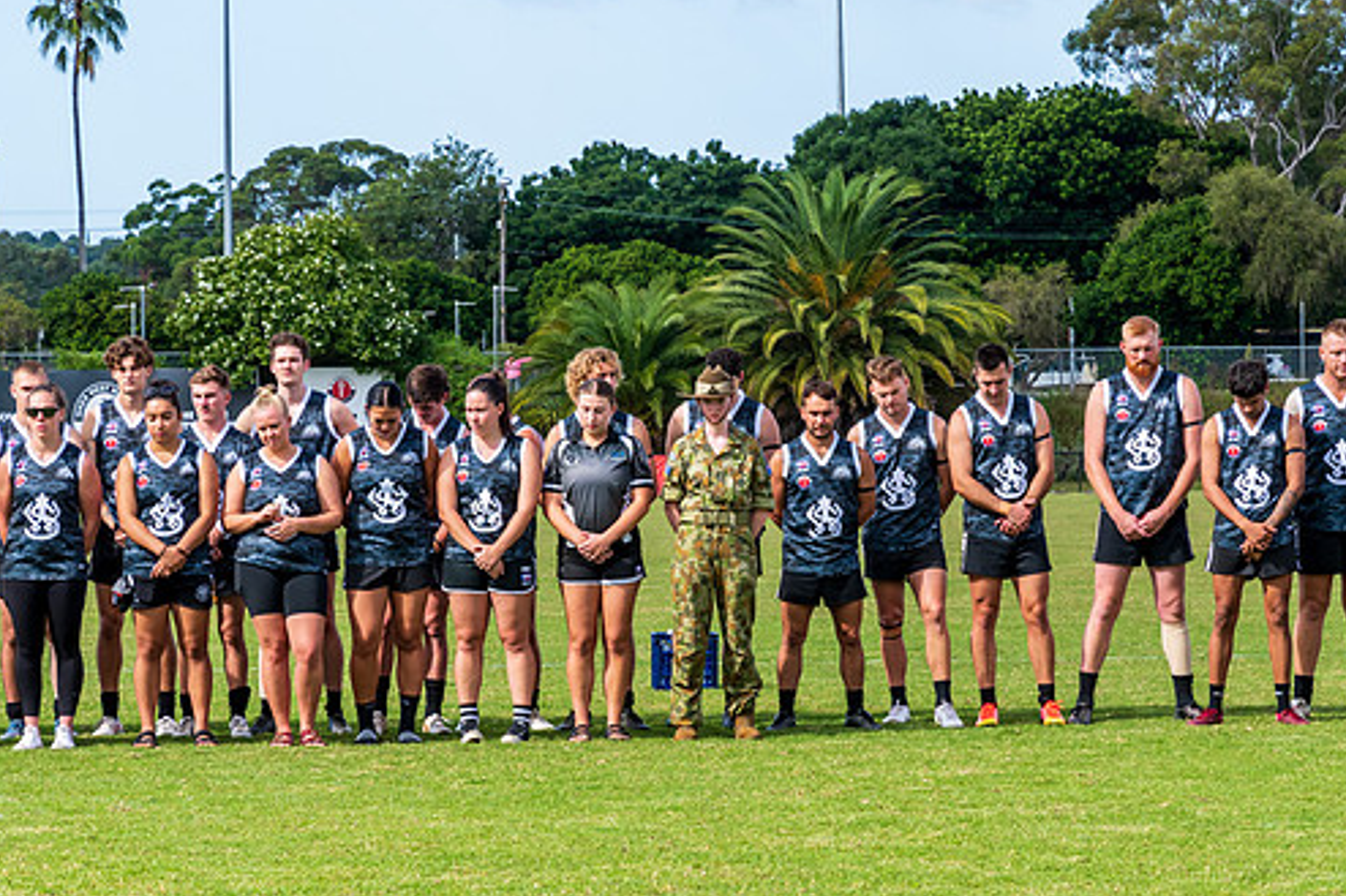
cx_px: 733
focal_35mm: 141
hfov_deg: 14.6
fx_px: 5270
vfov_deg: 9.7
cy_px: 492
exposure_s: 1/500
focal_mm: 80
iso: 400
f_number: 8
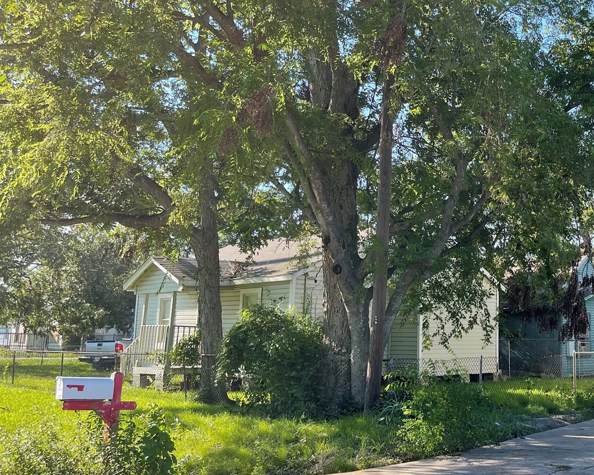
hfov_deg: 41.2
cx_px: 506
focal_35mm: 42
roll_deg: -0.2
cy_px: 216
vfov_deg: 35.6
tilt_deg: +9.7
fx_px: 738
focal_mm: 5.1
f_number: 1.6
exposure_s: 1/791
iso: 32
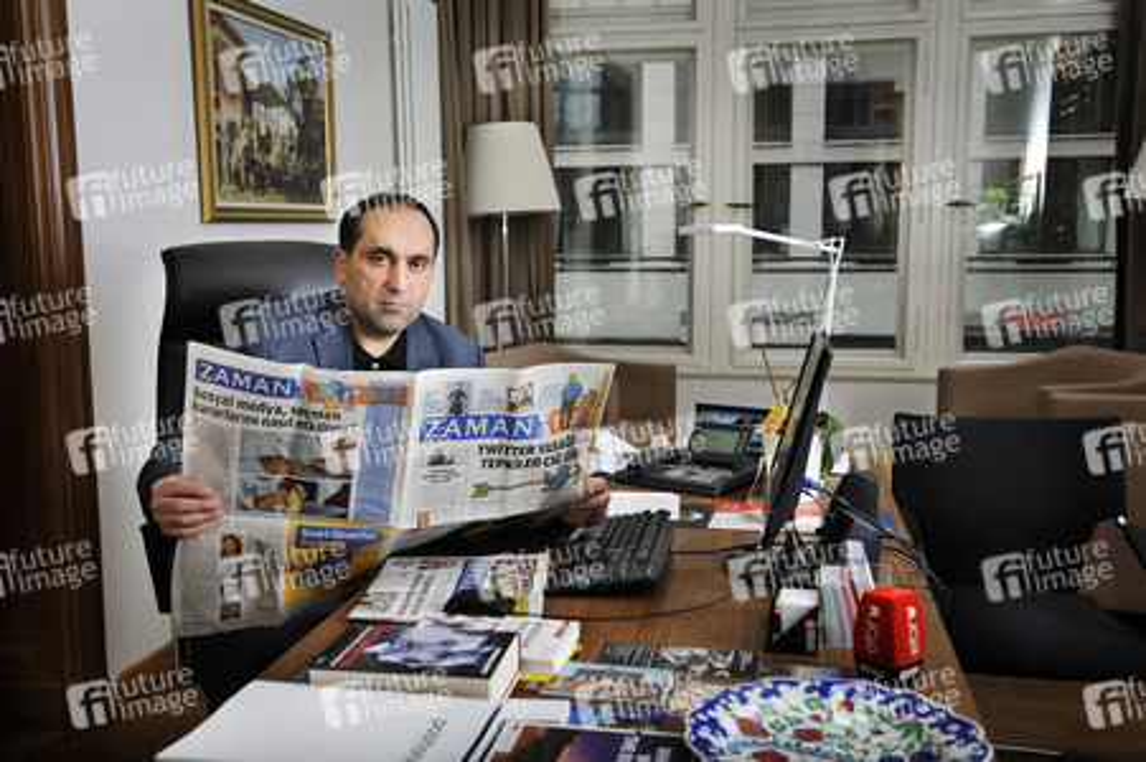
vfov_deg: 35.0
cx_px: 573
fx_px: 1209
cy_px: 381
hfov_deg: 50.7
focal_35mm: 38
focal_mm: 38
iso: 400
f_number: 3.2
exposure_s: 1/320
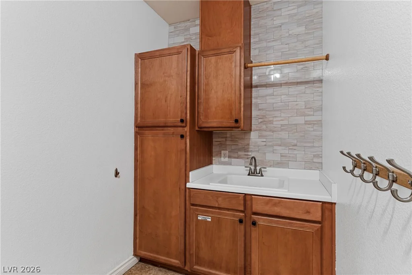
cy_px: 138
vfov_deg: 67.4
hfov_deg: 90.0
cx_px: 206
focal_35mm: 18
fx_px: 206
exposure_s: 3.2
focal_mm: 18
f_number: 8
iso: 400
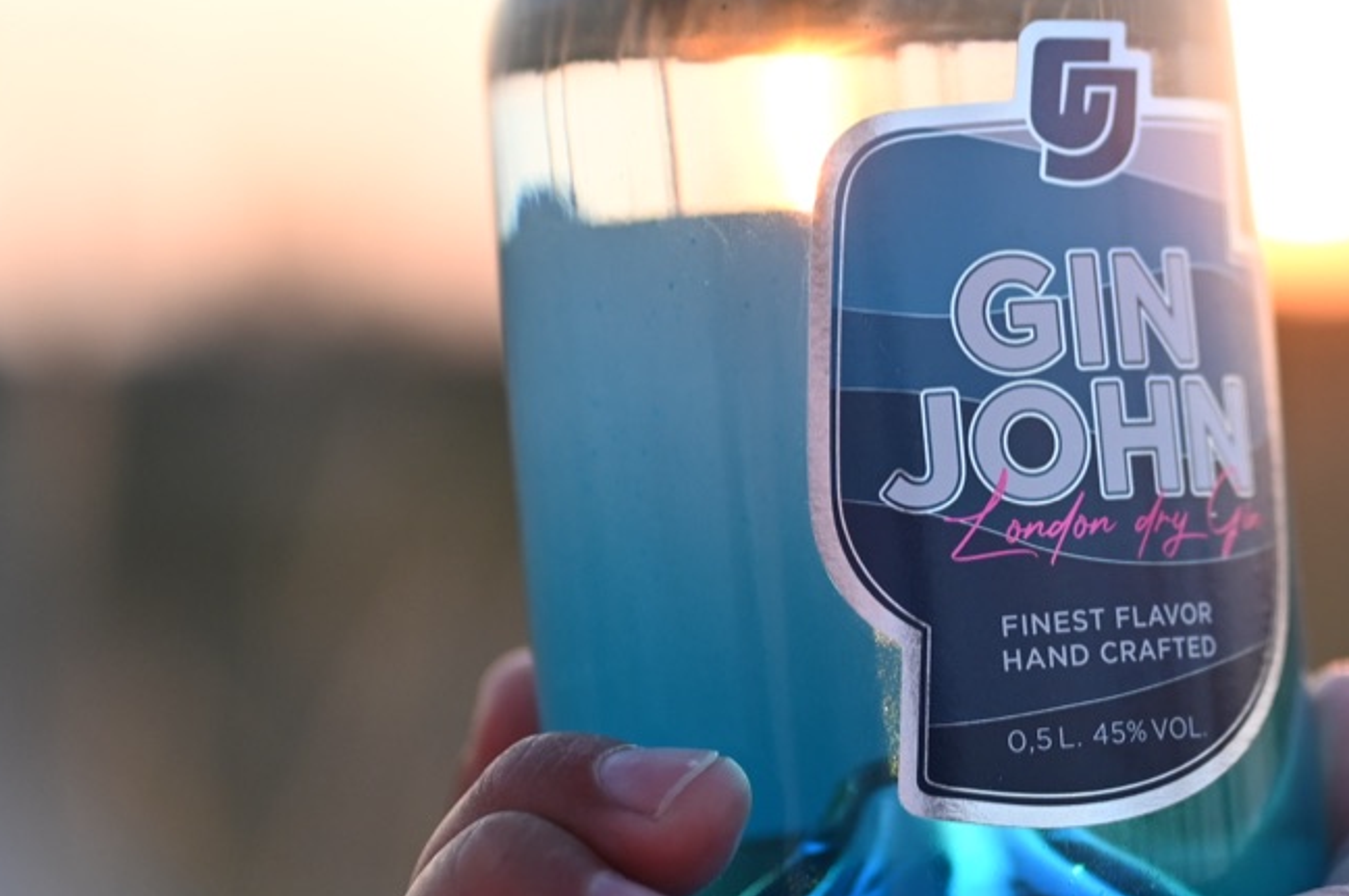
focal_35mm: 148
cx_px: 1274
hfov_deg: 13.7
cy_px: 194
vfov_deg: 9.2
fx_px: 5539
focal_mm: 50
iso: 250
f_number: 1.8
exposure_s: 1/1000
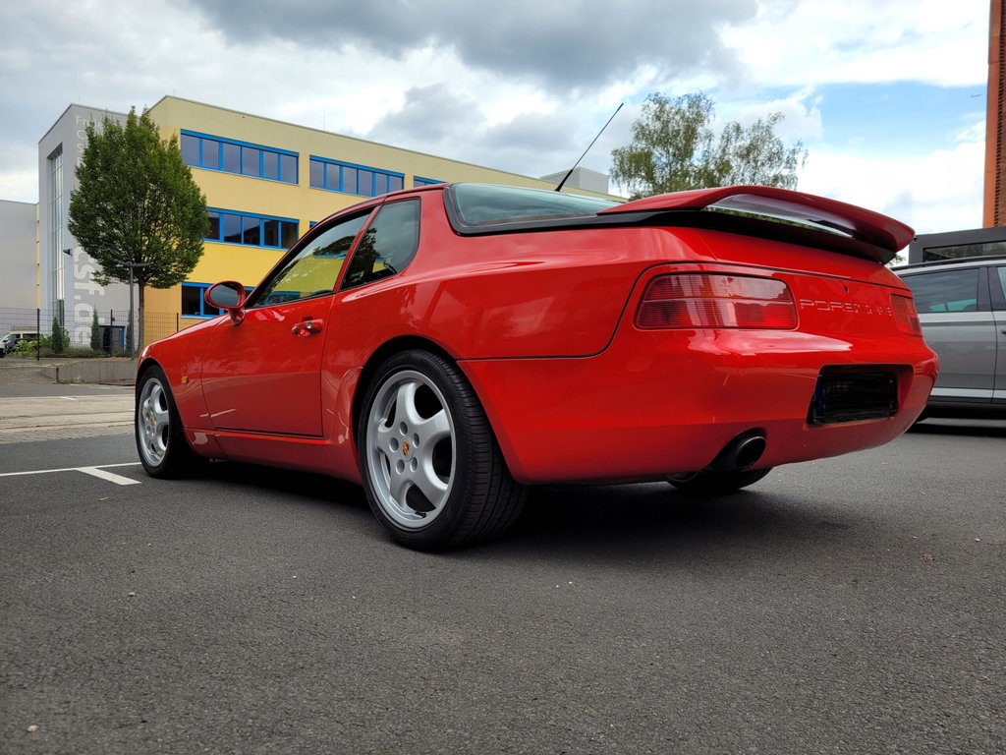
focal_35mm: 26
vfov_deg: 53.1
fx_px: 756
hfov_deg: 67.3
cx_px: 503
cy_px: 378
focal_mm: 5.4
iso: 40
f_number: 1.8
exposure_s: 1/818
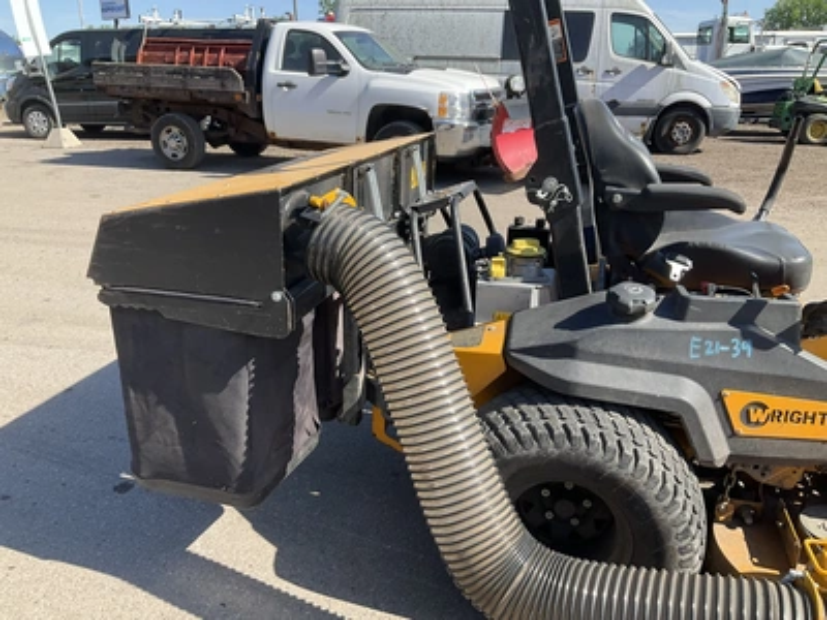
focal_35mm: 29
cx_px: 414
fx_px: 693
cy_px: 310
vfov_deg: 48.2
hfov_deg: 61.7
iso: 25
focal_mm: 3
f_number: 1.8
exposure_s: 1/781
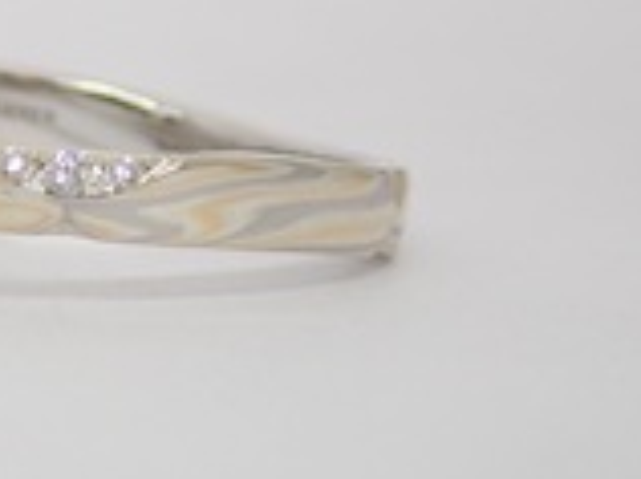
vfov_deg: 6.7
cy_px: 209
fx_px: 4068
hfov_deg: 8.9
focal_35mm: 220
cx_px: -215
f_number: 4.1
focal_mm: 13.65
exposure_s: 1/125
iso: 200
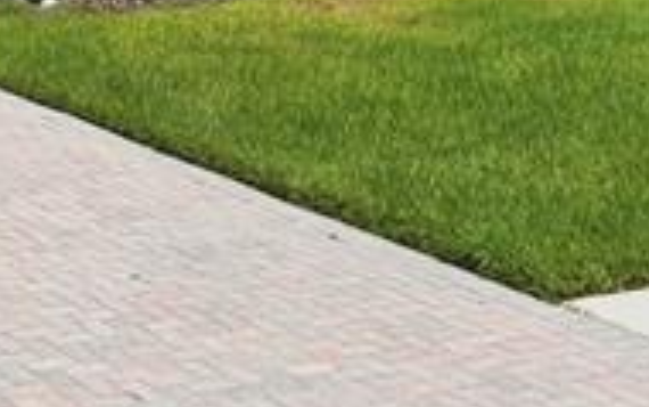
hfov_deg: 22.7
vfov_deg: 14.2
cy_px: -147
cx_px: 14
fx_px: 1557
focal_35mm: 88
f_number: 6.3
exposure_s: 1/2000
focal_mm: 16
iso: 500
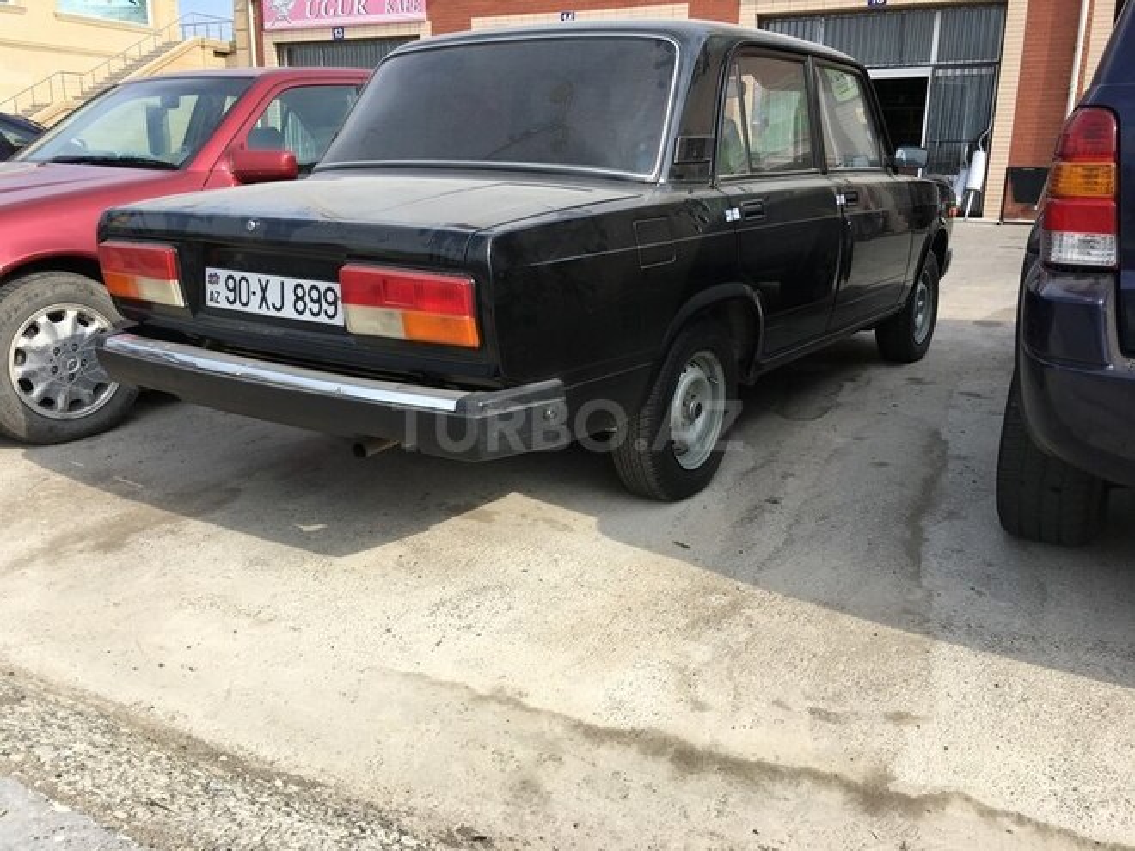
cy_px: 426
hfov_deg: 61.7
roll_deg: -1.3
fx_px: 951
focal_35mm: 29
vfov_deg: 48.2
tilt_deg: -13.6
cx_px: 568
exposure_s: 1/739
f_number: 2.2
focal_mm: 4.15
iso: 25
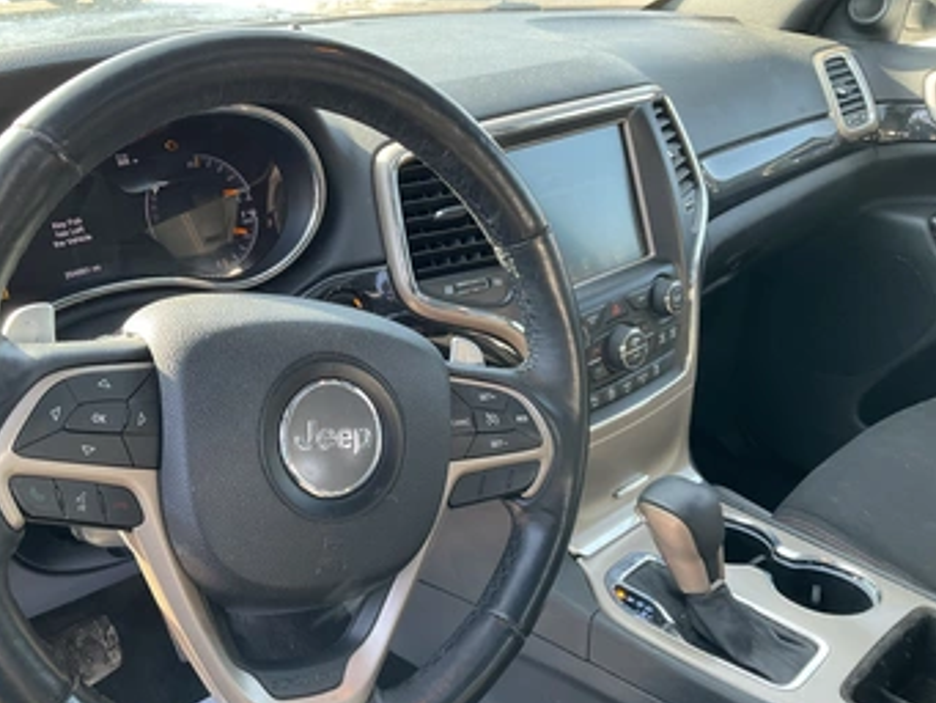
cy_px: 409
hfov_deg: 53.8
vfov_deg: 41.7
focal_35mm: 34
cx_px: 420
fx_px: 920
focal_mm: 3
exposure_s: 1/121
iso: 64
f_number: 1.8
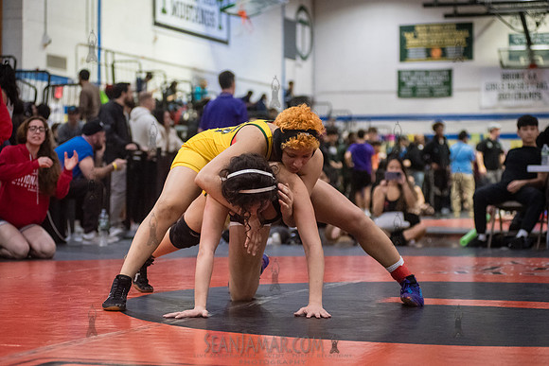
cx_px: 265
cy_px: 183
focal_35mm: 85
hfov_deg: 23.9
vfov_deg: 16.1
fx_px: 1297
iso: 8000
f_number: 3.2
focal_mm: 80
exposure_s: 1/500
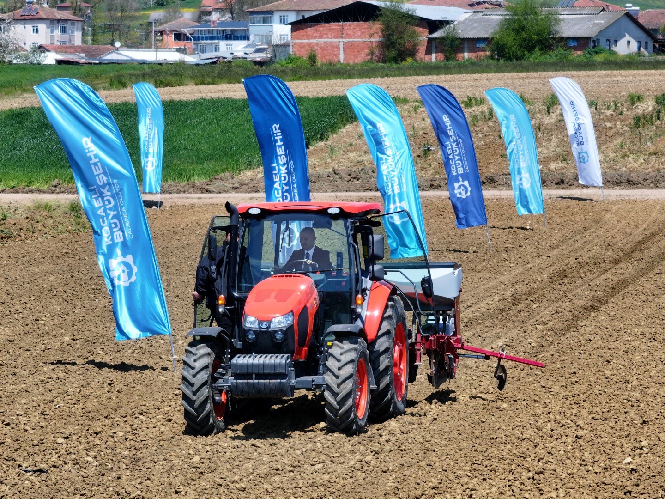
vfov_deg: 8.9
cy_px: 250
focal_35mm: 166
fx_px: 3189
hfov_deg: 11.9
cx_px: 332
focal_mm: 30.71
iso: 100
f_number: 3.4
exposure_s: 1/640
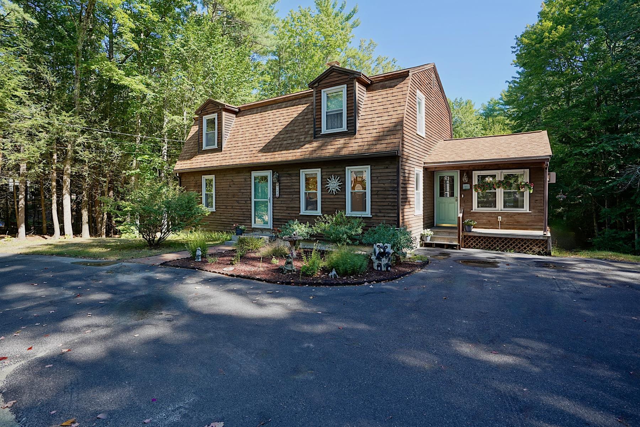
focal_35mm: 16
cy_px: 214
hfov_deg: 96.7
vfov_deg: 73.7
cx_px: 320
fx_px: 284
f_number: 4.5
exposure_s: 1/80
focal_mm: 16
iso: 100
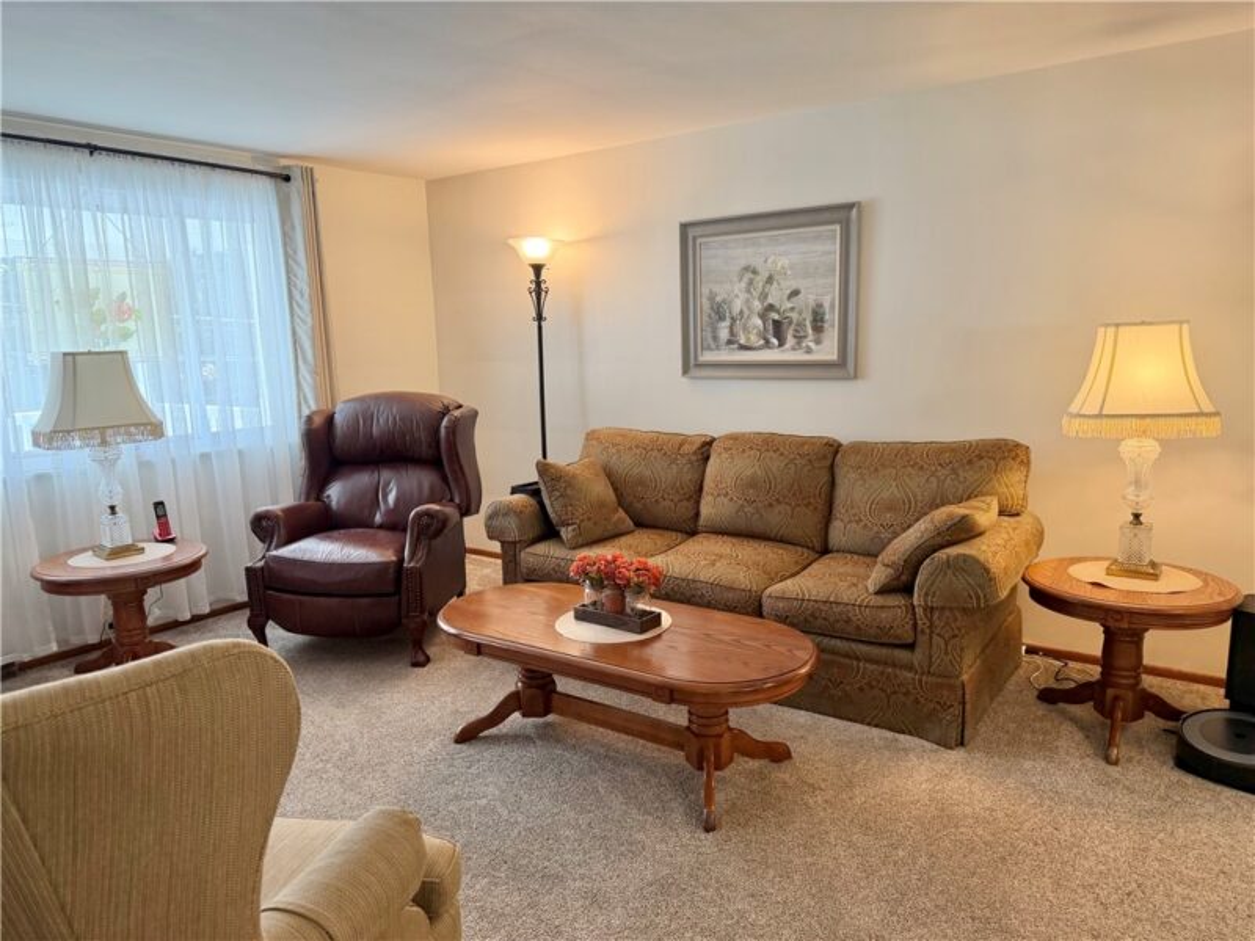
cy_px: 470
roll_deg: +1.9
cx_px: 628
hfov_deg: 71.6
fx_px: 870
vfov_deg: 56.8
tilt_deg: -9.2
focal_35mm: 24
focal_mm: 6.76
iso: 160
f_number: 1.78
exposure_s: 1/120
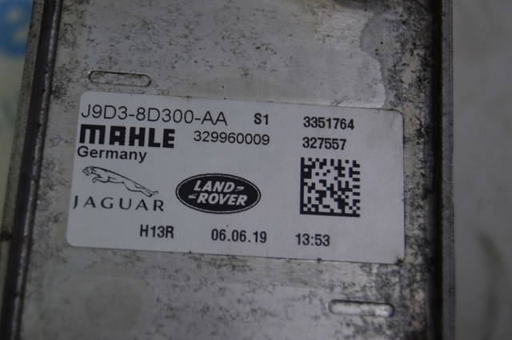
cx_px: 256
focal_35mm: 82
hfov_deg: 24.6
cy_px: 170
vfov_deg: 16.5
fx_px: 1172
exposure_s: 1/60
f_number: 5.6
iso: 400
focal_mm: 55
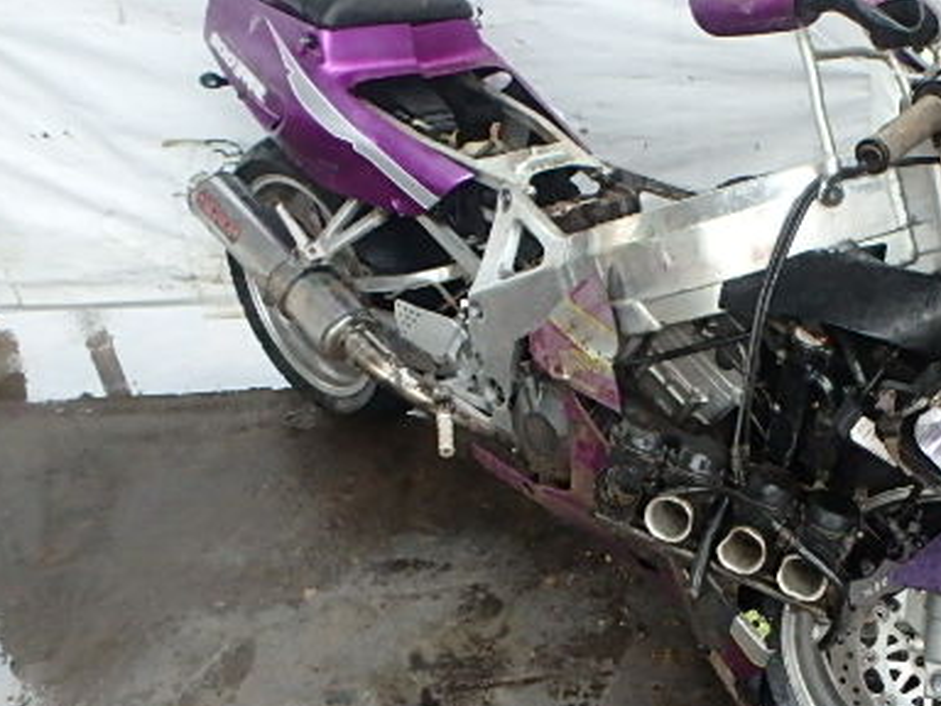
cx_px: 769
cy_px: 370
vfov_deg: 40.7
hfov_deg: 49.2
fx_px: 951
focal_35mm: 35
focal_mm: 3.7
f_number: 3.5
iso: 800
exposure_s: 1/15
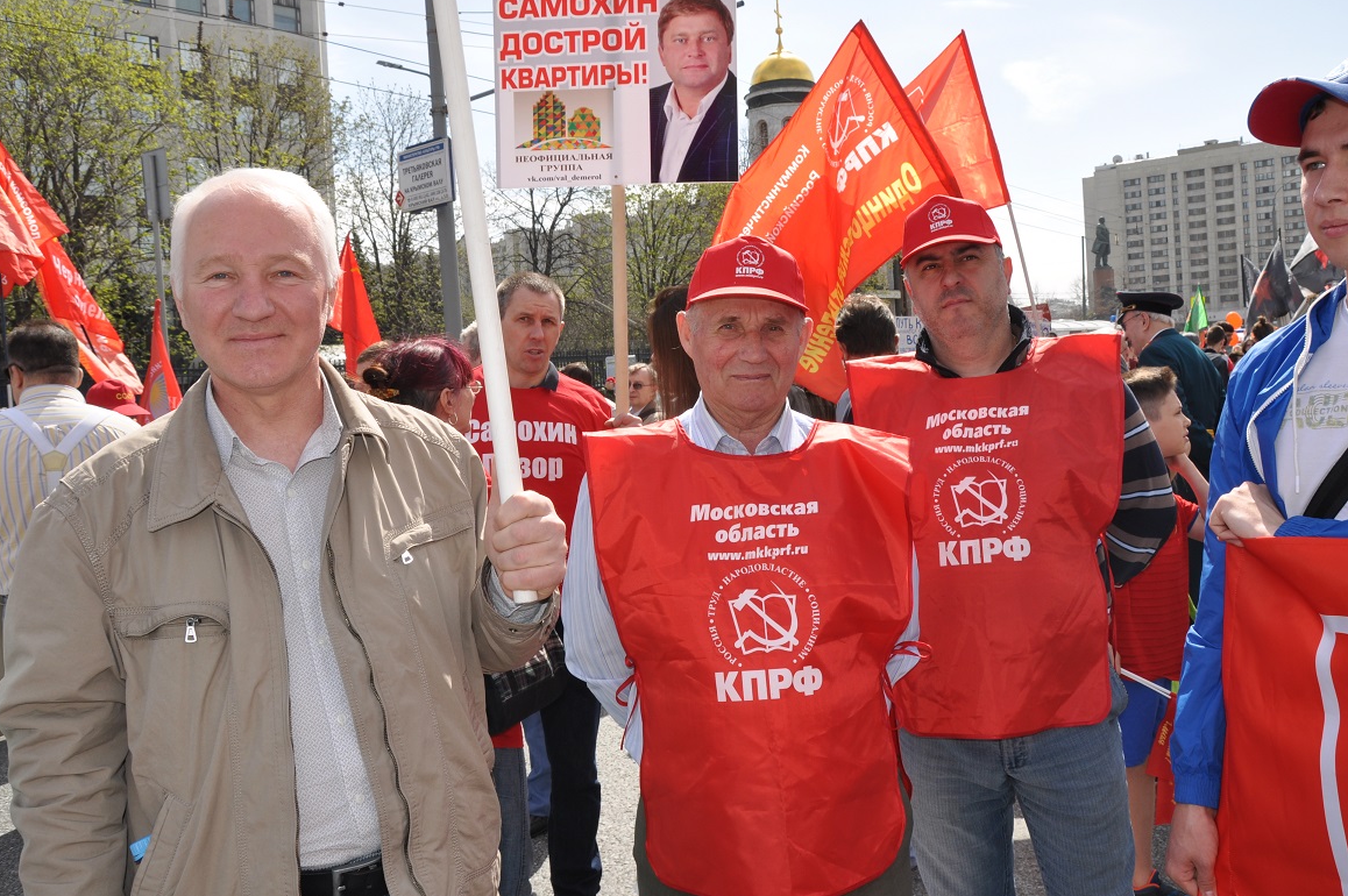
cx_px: 701
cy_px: 424
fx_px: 1122
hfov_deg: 61.9
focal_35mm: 30
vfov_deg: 43.5
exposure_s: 1/200
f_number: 11
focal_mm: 18
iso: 200
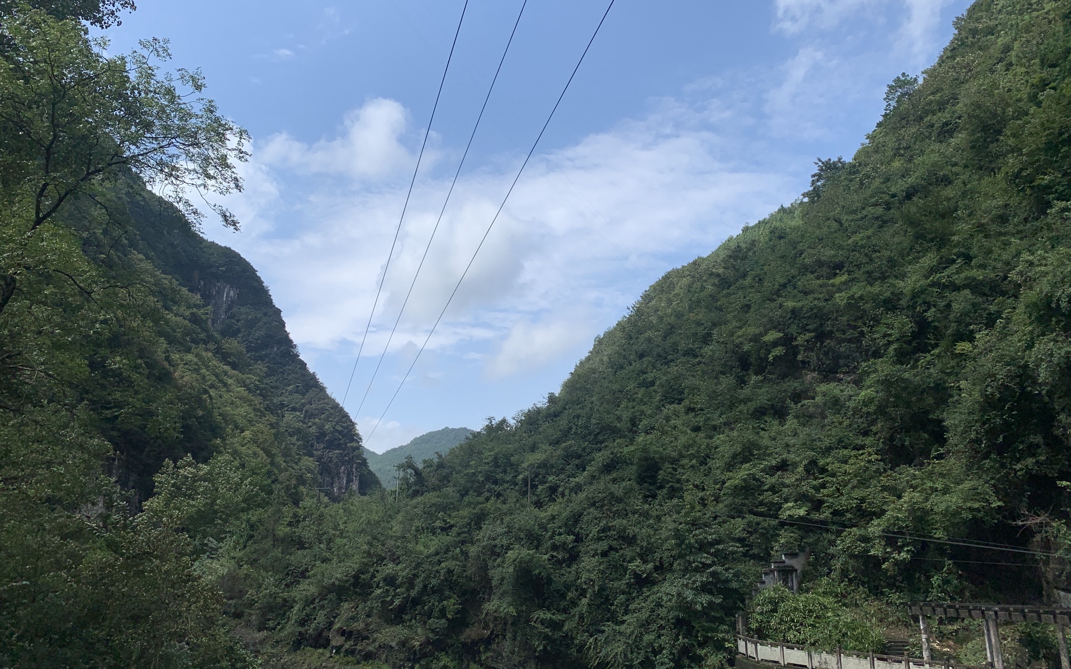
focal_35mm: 29
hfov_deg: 64.6
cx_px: 535
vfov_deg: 43.1
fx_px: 846
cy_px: 331
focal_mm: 4.25
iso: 25
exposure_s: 1/6897
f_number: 1.8
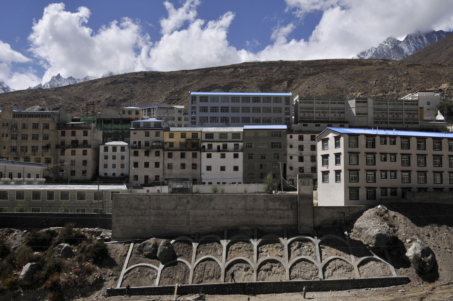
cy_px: 150
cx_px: 226
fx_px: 490
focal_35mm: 39
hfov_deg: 49.6
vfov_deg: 34.1
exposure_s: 1/640
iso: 200
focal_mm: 26
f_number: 13
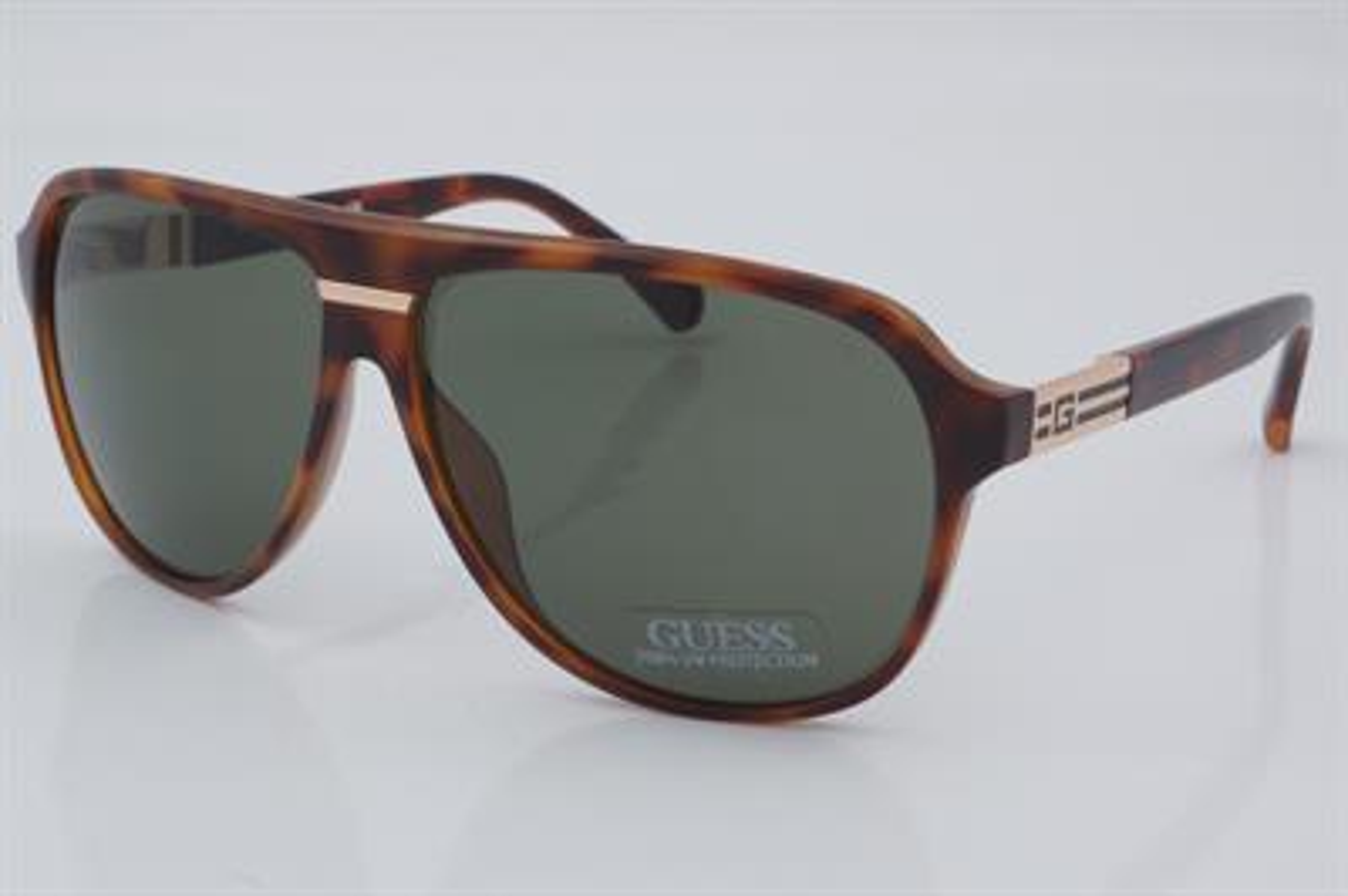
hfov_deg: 24.6
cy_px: 448
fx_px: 3087
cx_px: 674
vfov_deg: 16.5
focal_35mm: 82
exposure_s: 1/4
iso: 100
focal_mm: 55
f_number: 32
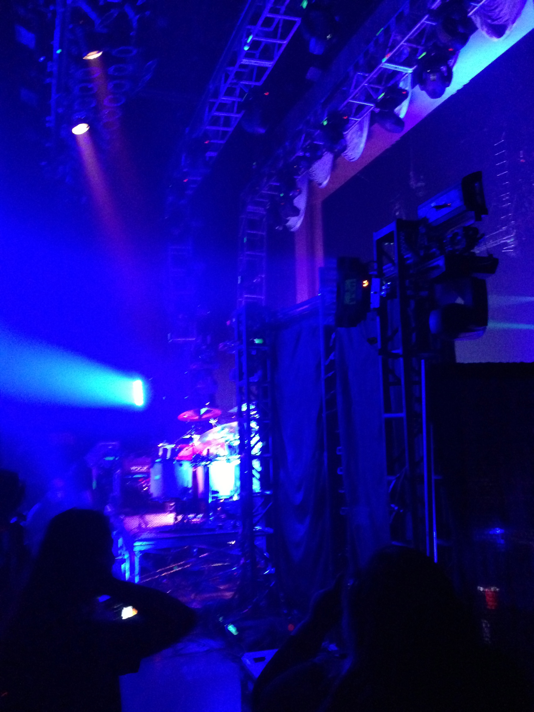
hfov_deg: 42.9
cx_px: 267
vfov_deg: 55.4
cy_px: 356
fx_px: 679
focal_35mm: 33
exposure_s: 1/15
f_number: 2.4
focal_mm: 4.13
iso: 800
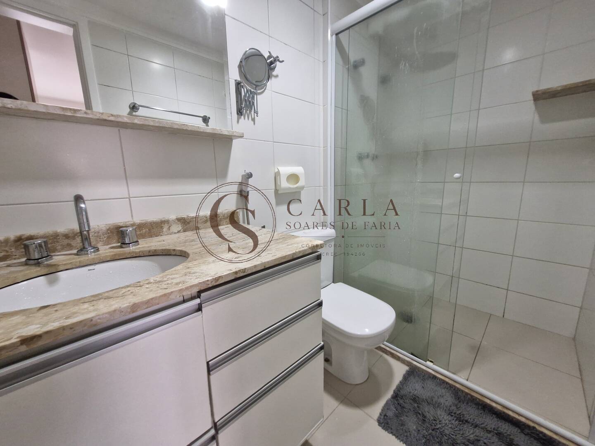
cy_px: 223
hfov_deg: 106.2
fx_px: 223
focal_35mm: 13
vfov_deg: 89.9
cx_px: 298
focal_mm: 1.74
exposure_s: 1/60
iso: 320
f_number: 2.2
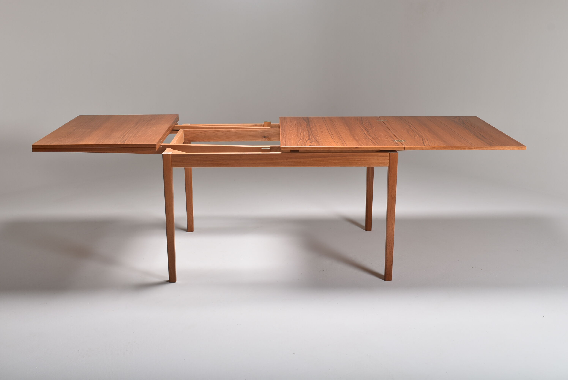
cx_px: 284
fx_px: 663
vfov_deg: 31.9
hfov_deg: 46.4
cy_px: 190
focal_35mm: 42
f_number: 11
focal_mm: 28
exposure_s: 1/200
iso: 100
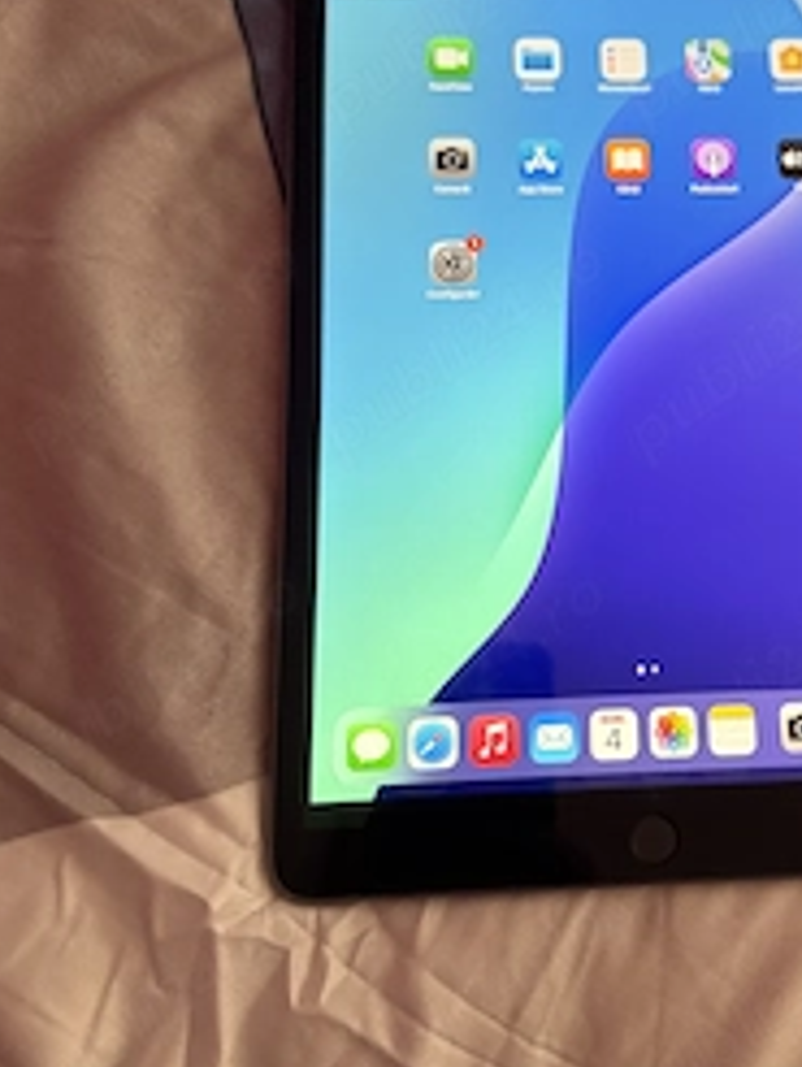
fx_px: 1203
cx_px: 616
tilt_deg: -72.6
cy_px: 421
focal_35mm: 39
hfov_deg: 35.9
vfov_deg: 47.5
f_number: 1.78
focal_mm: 6.76
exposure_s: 1/60
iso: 400
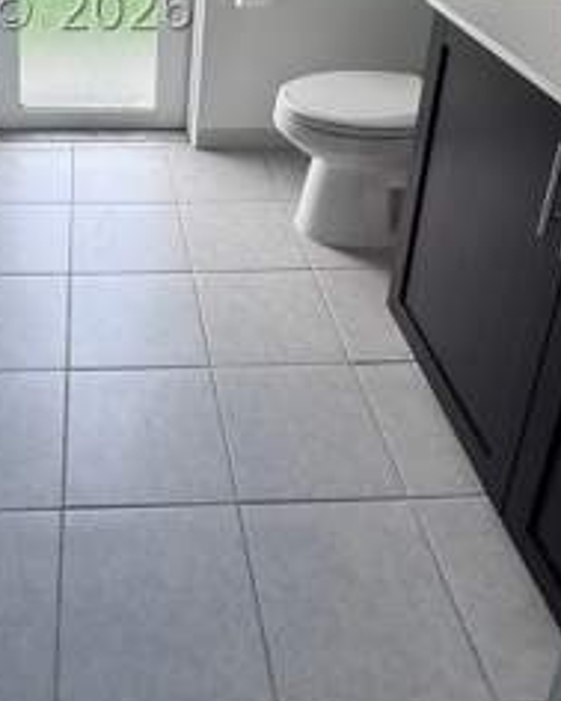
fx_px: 767
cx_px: 122
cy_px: 9
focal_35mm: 37
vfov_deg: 42.7
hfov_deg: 38.8
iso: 40
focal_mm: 2.22
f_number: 2.2
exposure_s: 1/99
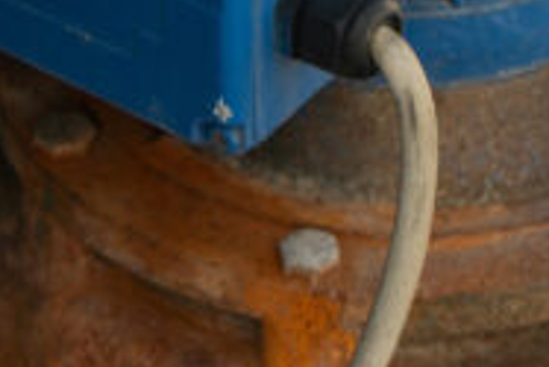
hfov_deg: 7.8
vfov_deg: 5.1
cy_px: -430
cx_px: 320
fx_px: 4014
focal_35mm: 263
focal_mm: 48
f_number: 4
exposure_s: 1/100
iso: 100
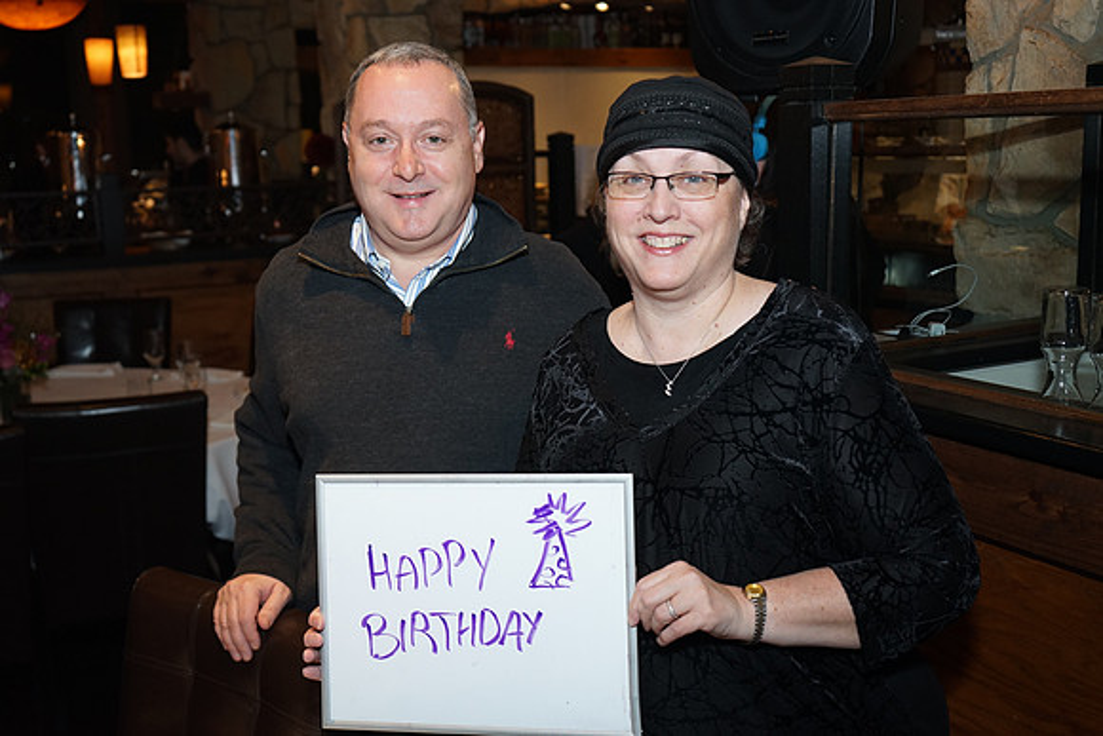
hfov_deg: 47.4
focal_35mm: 41
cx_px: 552
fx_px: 1256
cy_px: 368
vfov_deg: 32.6
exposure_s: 1/100
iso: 1600
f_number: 5
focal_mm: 41
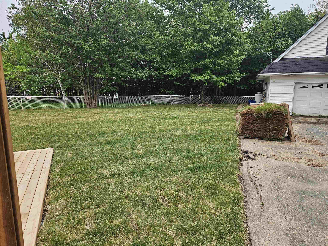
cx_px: 164
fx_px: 218
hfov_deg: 73.9
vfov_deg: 58.9
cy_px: 123
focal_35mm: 23
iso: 25
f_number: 1.8
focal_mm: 5.4
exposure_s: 1/203
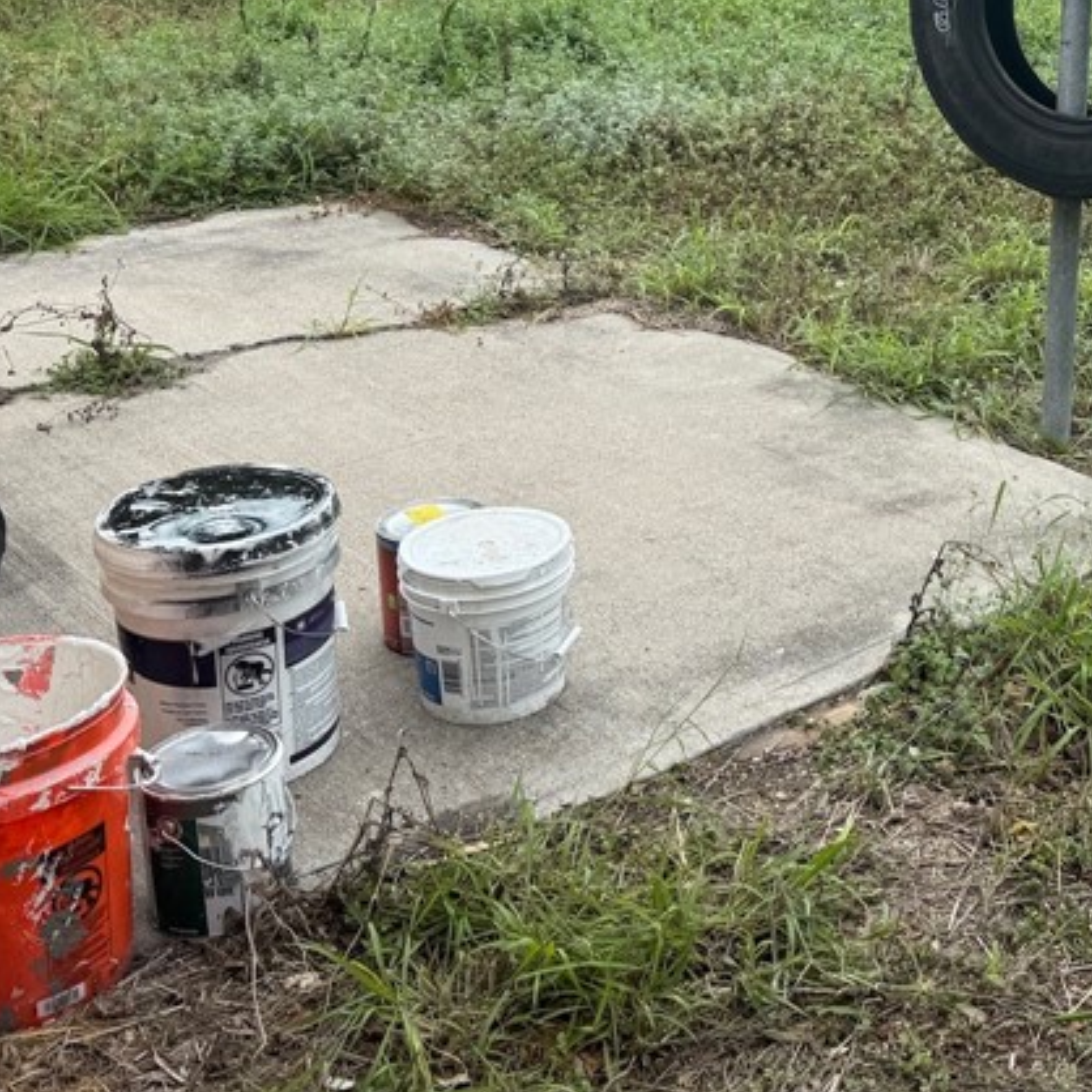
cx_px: 1055
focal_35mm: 52
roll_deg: -1.4
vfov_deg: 31.7
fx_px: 1856
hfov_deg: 30.8
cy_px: 185
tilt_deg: -14.2
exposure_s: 1/2169
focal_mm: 6.76
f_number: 1.78
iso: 80
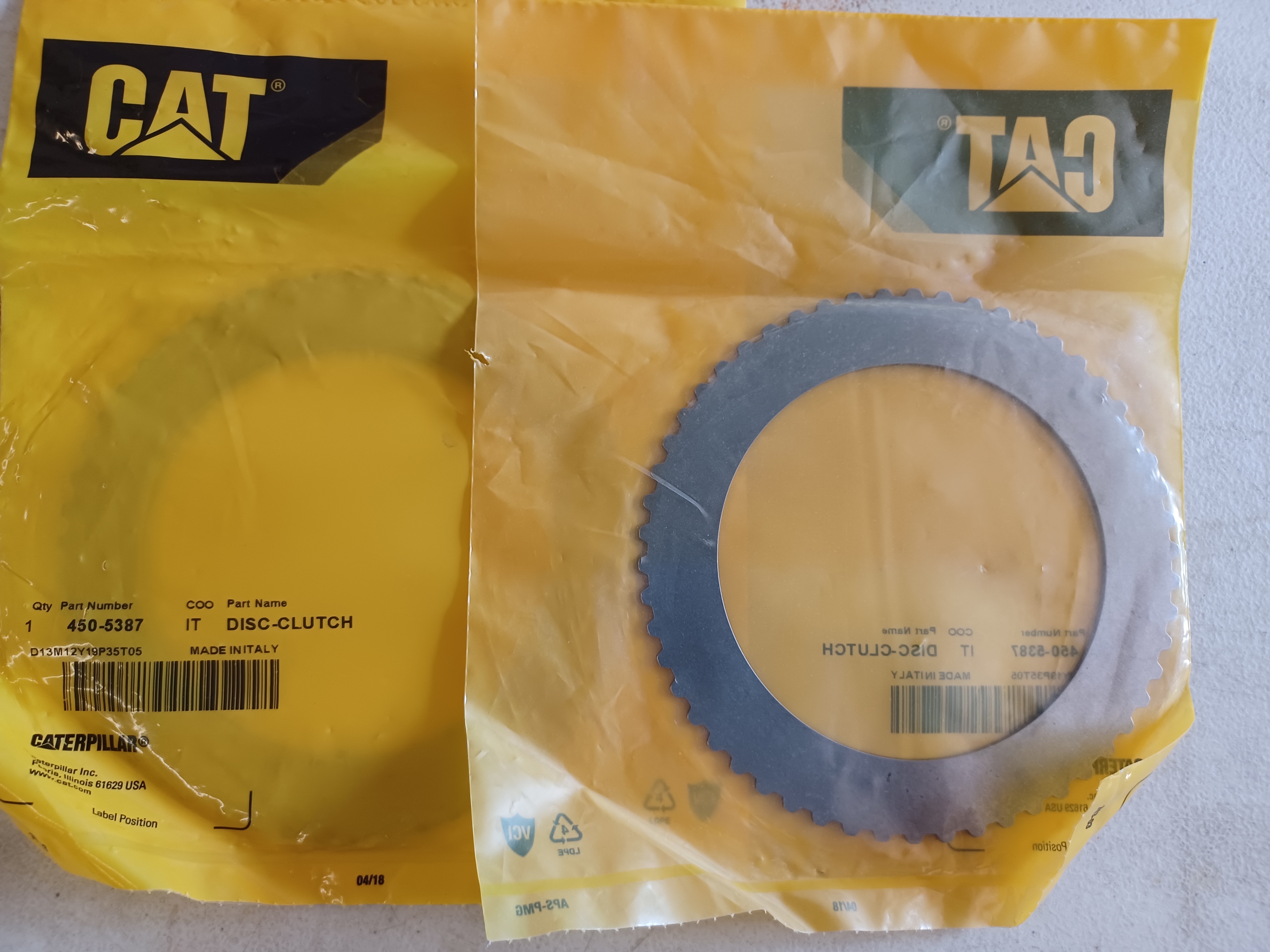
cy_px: 476
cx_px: 635
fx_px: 917
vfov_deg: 54.9
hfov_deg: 69.4
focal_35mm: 25
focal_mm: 4.6
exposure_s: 1/60
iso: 250
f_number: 1.8
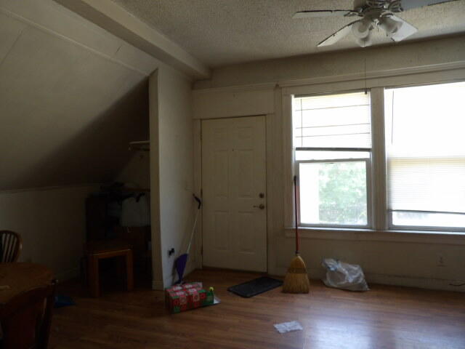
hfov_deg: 71.6
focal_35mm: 24
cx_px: 232
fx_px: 322
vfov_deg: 56.8
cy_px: 174
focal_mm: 4.3
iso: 200
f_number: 3.2
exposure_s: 1/26
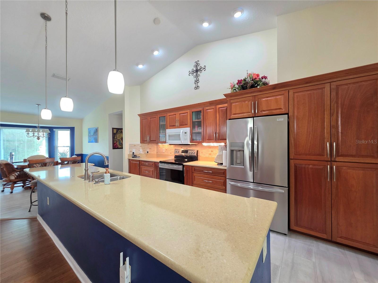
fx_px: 142
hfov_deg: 106.2
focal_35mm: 13
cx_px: 189
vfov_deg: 89.9
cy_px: 142
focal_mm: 2.2
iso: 200
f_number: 1.9
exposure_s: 1/60.2
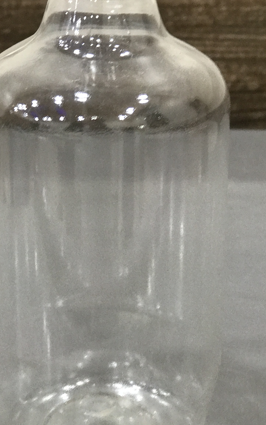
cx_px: 103
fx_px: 1218
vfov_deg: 19.8
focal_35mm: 105
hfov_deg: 12.5
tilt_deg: -22.3
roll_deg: +1.1
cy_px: 174
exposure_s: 1/50
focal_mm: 6.6
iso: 160
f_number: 2.8
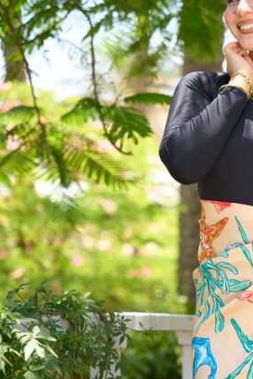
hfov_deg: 9.1
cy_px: 271
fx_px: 1581
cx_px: 253
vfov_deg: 13.7
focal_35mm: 150
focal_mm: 70
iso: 400
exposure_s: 1/1250
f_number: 3.2
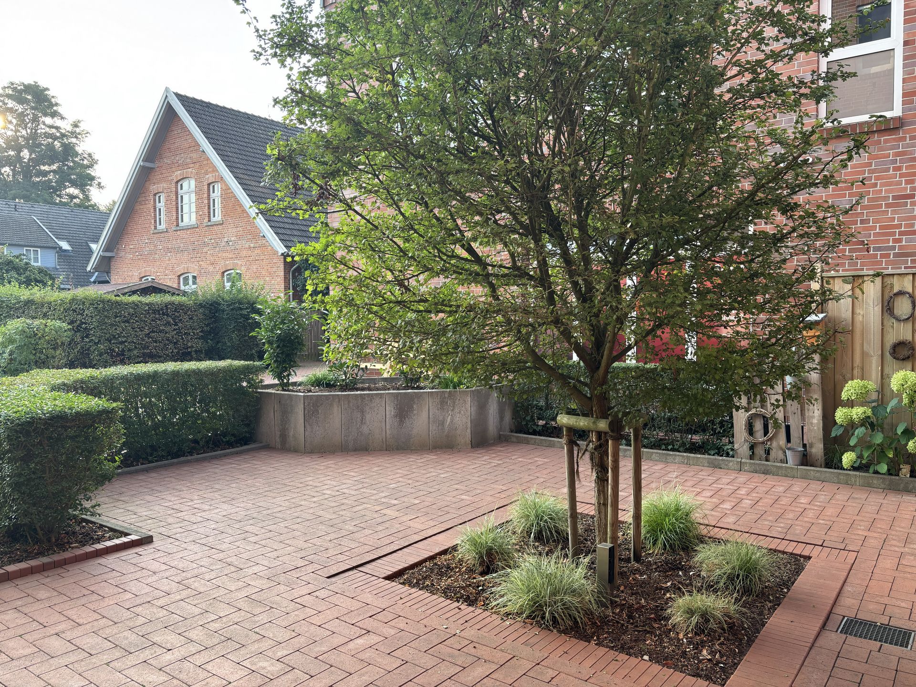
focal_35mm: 26
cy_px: 344
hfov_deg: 67.3
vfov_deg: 53.1
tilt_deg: -2.4
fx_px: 688
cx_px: 458
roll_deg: +0.3
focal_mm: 5.96
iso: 40
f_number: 1.6
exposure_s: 1/211
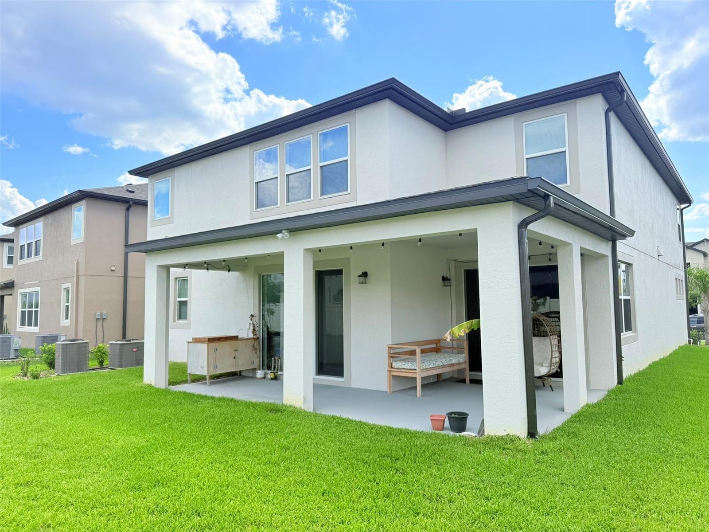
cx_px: 354
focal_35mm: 24
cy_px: 266
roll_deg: +1.2
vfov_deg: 56.8
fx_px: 492
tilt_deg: +4.7
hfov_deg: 71.6
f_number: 1.78
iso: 100
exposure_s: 1/4405
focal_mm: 6.76
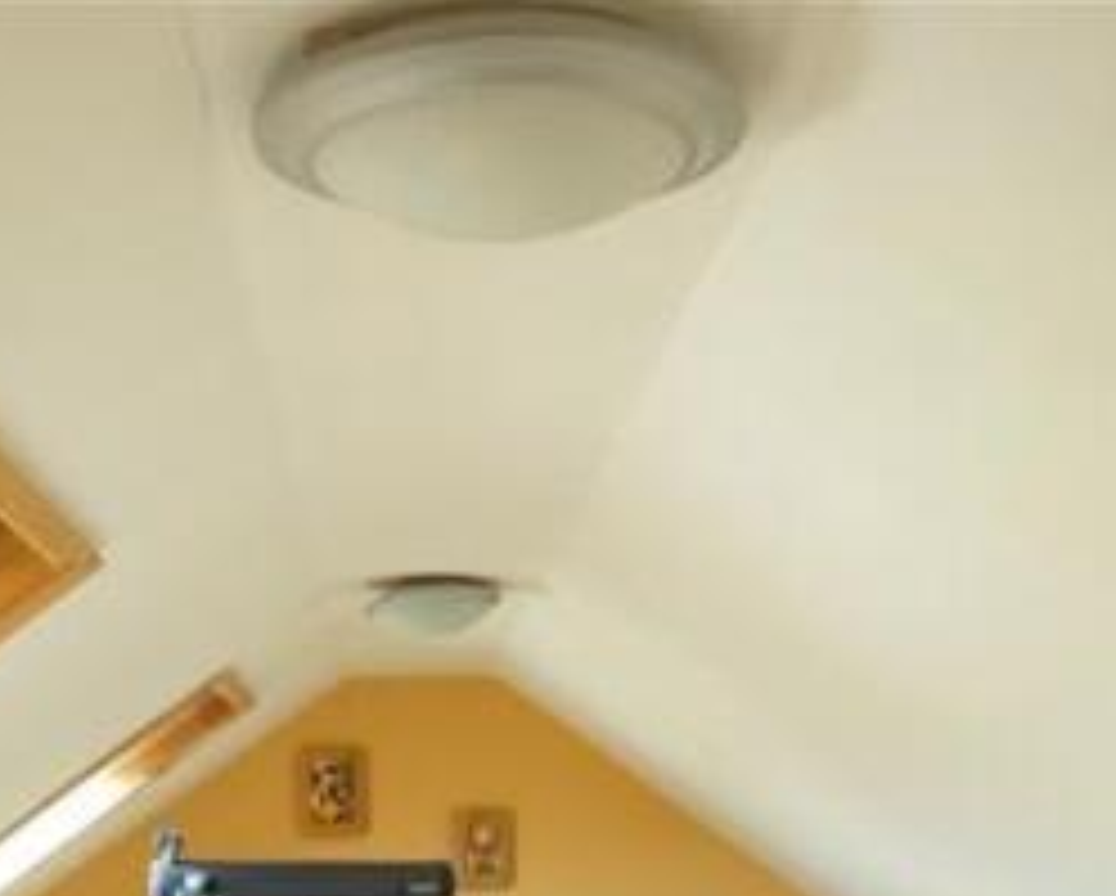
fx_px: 1819
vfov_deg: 25.7
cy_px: 979
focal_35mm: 55
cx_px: 353
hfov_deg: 33.7
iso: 400
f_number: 3.3
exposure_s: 1/40
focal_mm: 4.3
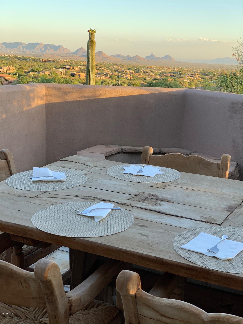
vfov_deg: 36.8
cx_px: 122
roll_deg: -1.5
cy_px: 162
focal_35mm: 52
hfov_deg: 28.0
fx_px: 487
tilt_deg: -10.3
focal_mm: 6
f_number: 2.4
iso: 25
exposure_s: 1/122
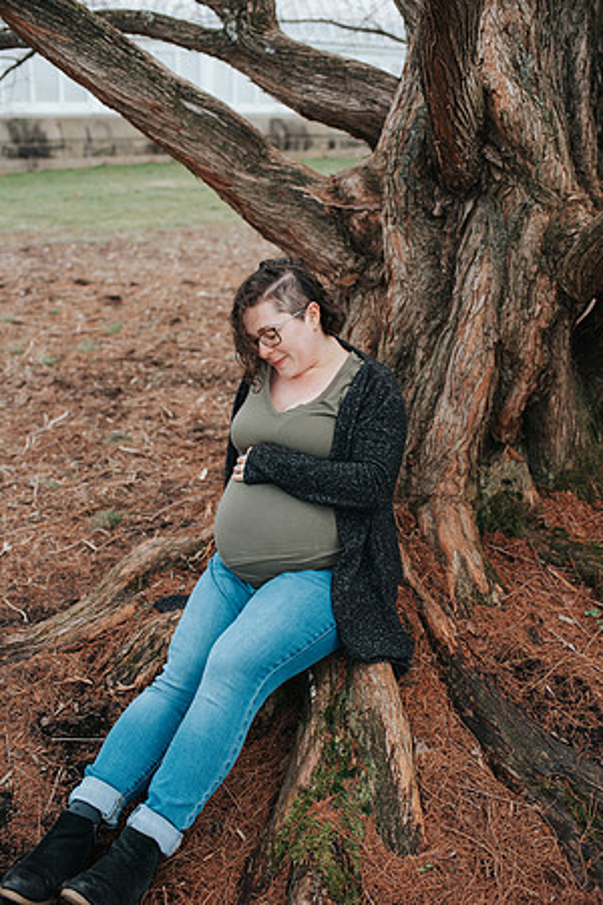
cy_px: 452
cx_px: 302
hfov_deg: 37.9
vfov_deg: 54.4
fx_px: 879
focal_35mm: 35
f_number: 3.2
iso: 640
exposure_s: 1/800
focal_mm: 35
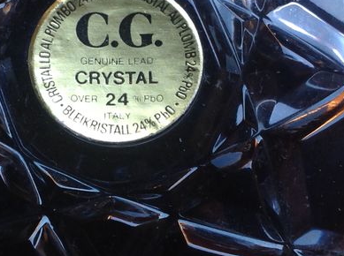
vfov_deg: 16.4
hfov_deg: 21.7
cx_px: 112
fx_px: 892
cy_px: 128
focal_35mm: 90
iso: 64
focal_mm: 4.28
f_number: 2.4
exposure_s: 1/40
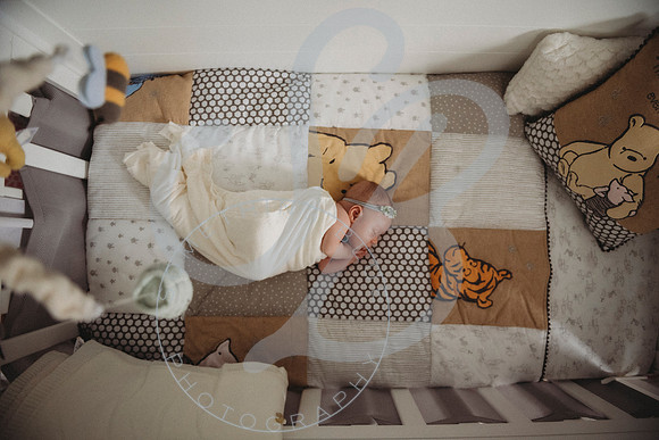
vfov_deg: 52.7
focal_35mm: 24
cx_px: 332
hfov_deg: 73.1
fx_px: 444
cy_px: 220
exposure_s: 1/125
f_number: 2.8
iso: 3200
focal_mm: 24
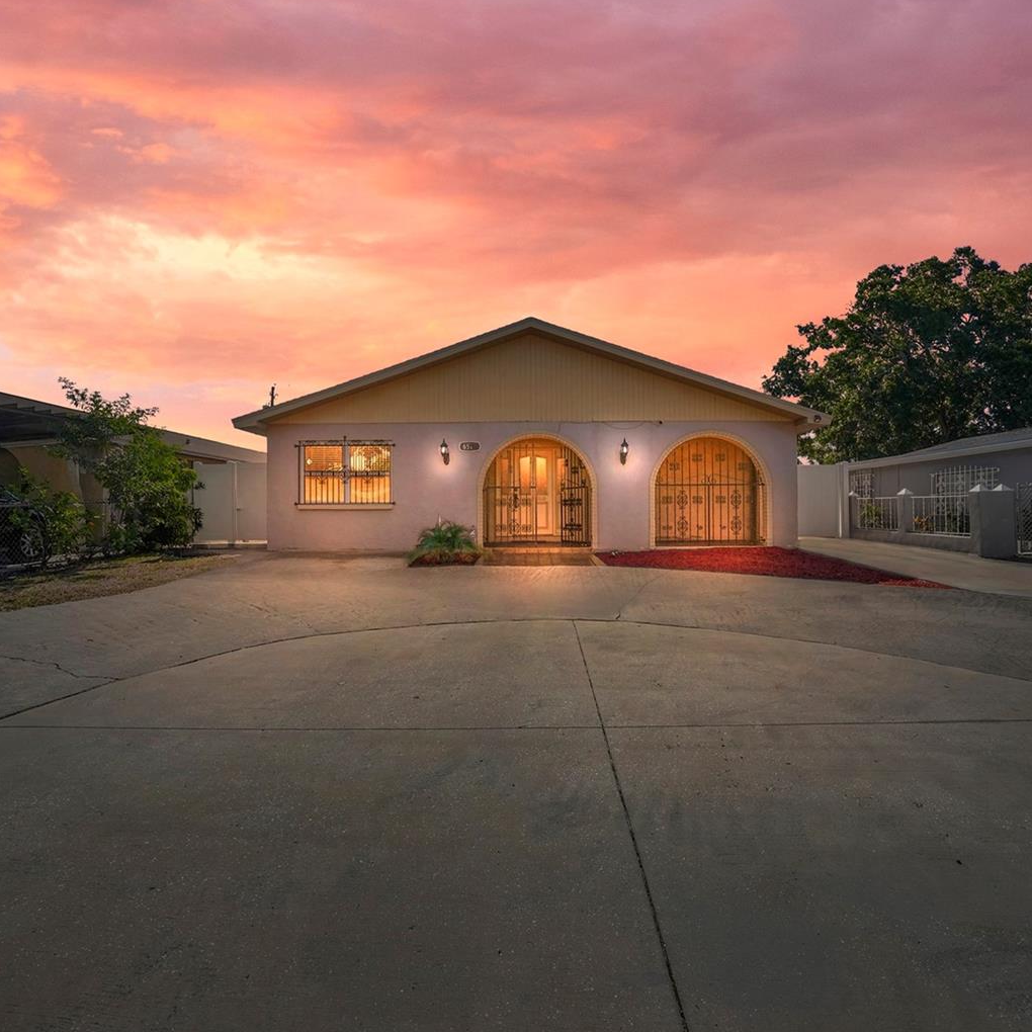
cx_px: 515
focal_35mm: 16
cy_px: 512
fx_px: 540
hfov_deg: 87.4
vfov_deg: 87.4
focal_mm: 12
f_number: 7.1
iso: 400
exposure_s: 1/800
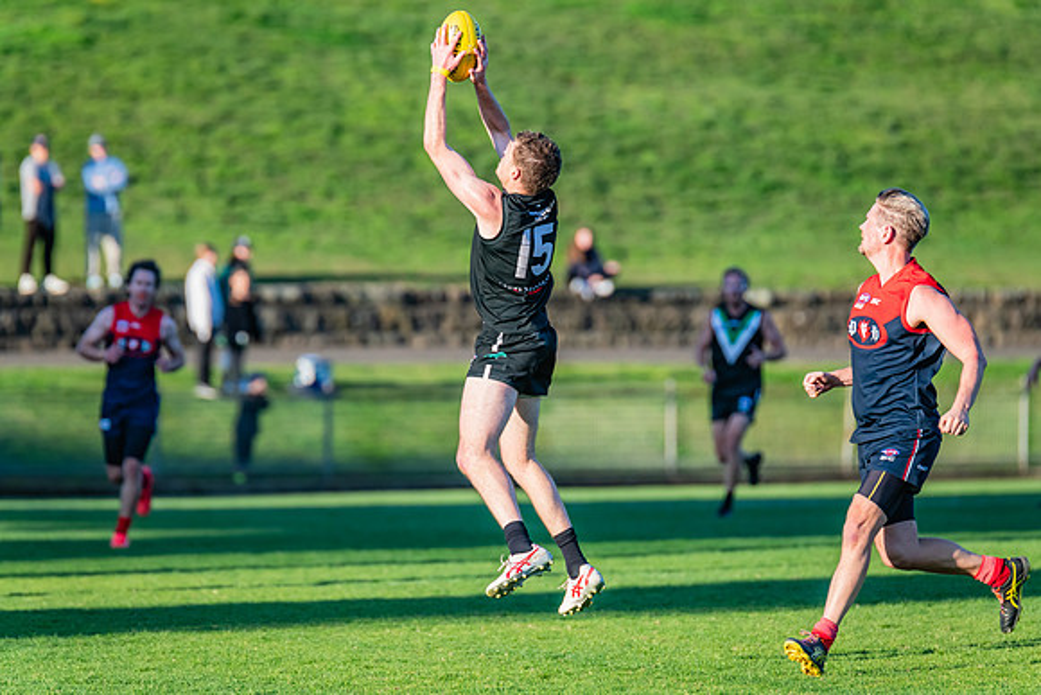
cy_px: 347
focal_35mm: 427
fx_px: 12344
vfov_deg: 3.2
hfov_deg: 4.8
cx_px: 516
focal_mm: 420
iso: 800
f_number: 5.6
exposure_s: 1/1600
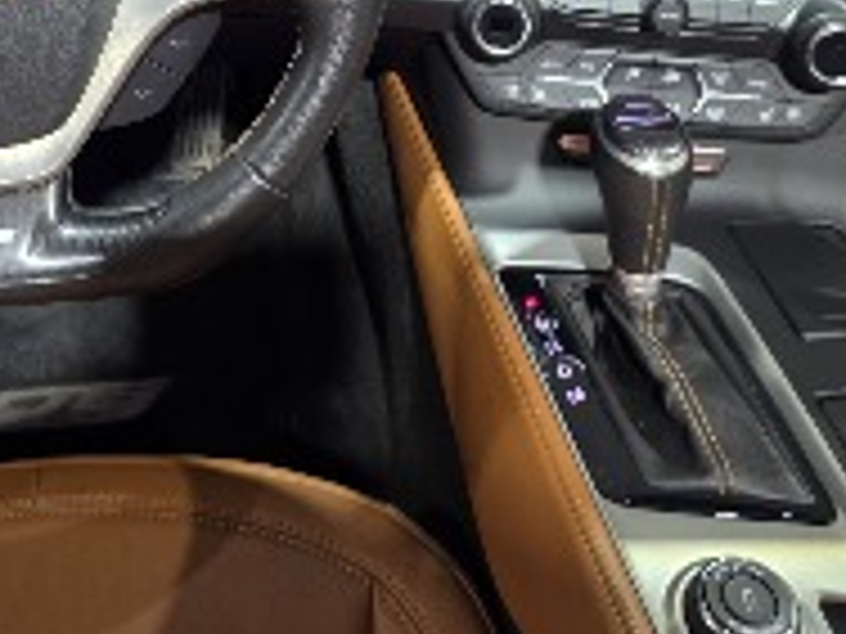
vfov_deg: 27.0
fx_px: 1246
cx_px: 342
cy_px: 0
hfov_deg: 37.4
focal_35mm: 51
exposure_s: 1/50
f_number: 1.7
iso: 100
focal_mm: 6.25
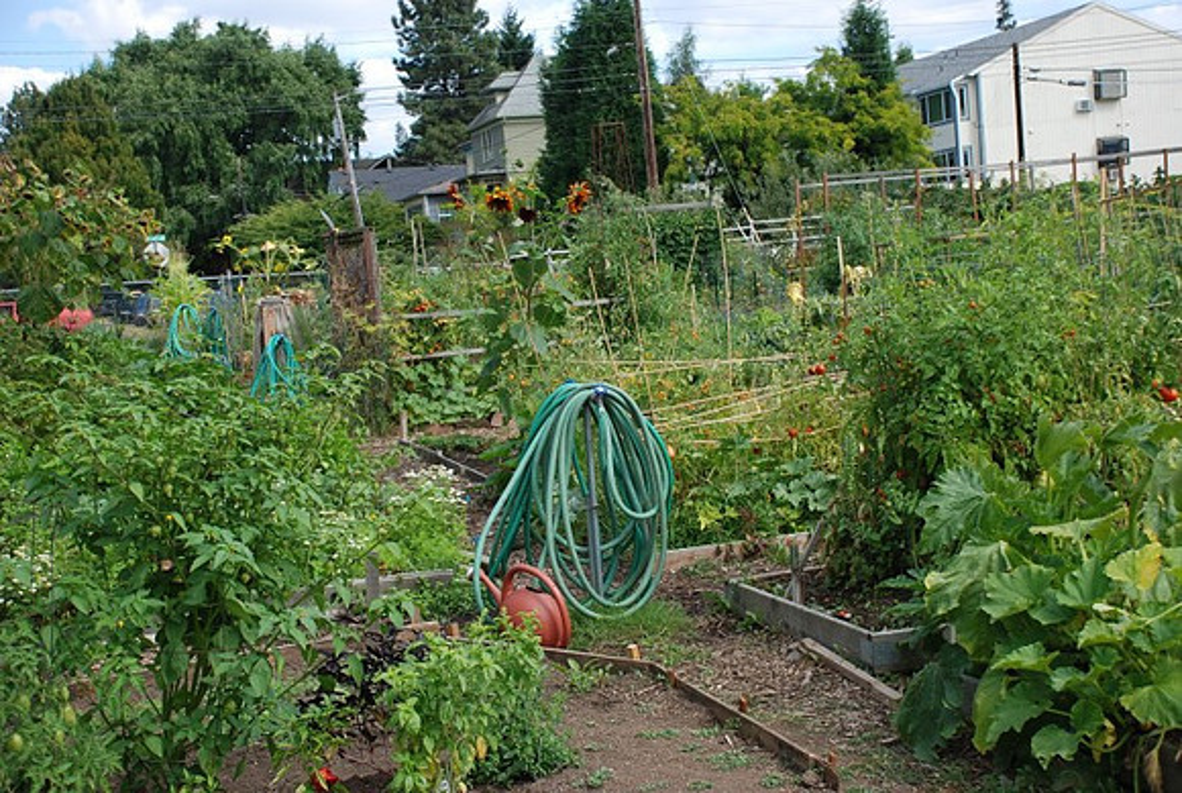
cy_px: 396
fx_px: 1579
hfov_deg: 41.0
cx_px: 591
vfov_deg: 28.2
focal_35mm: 48
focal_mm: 32
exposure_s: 1/320
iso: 100
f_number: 4.2
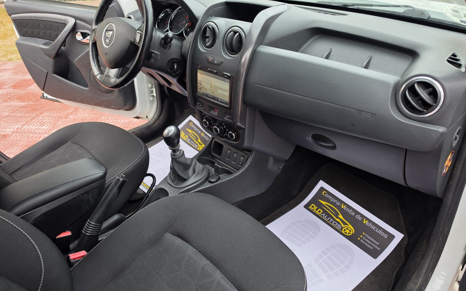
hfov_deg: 72.5
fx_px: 318
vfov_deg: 49.2
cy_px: 131
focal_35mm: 25
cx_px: 231
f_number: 1.4
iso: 64
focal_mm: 6.5
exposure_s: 1/180
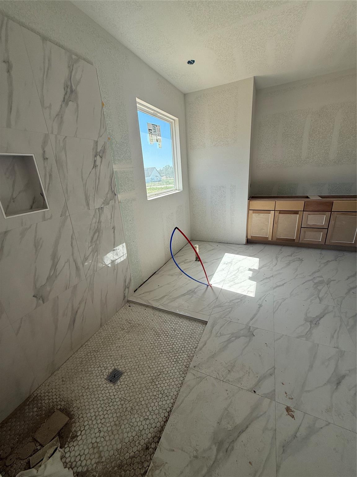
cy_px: 238
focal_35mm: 14
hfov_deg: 85.7
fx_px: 193
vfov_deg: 102.1
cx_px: 178
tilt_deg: -16.8
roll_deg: +4.6
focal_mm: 2.22
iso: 64
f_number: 2.2
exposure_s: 1/574
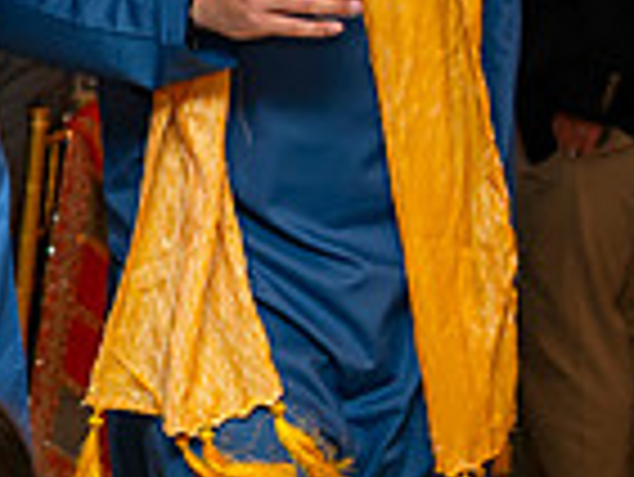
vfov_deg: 9.1
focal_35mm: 164
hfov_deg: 11.1
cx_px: -569
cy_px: 123
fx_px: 3006
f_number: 2.8
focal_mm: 40
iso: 800
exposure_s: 1/160
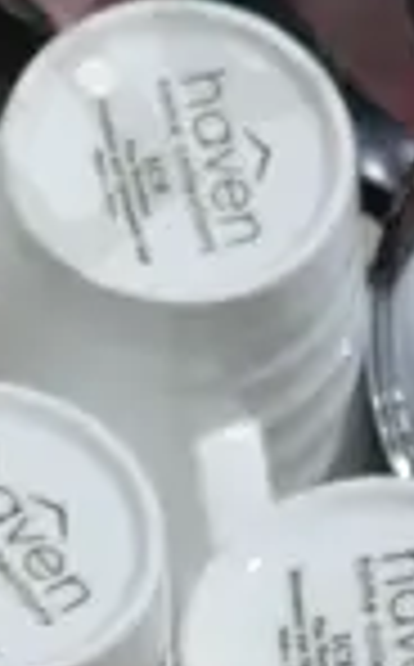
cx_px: -279
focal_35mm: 250
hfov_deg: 5.2
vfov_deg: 8.4
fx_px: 4531
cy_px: 412
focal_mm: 17
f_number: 4
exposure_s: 1/80
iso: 200
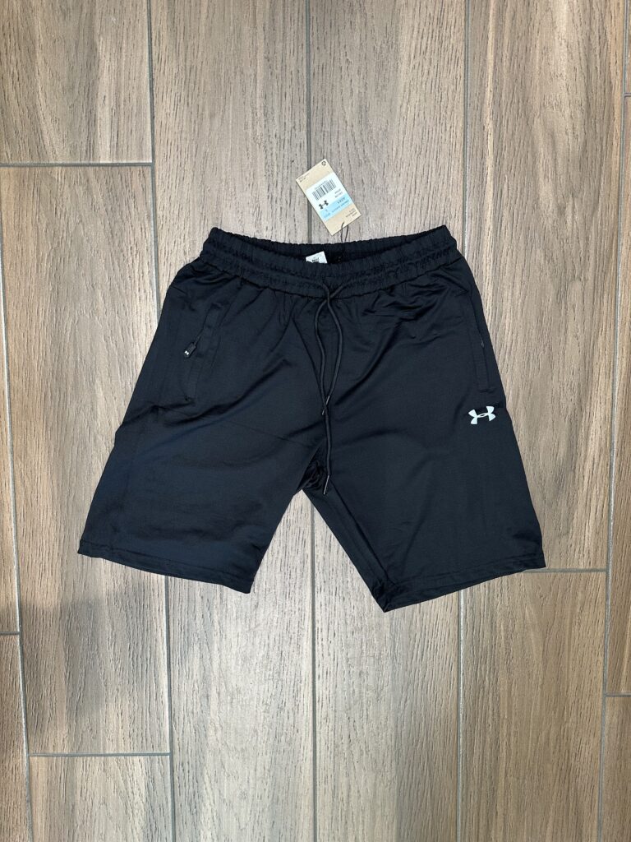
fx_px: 583
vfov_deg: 71.6
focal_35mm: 24
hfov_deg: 56.8
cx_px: 316
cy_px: 421
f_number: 1.78
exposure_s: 1/50
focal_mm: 6.86
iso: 160
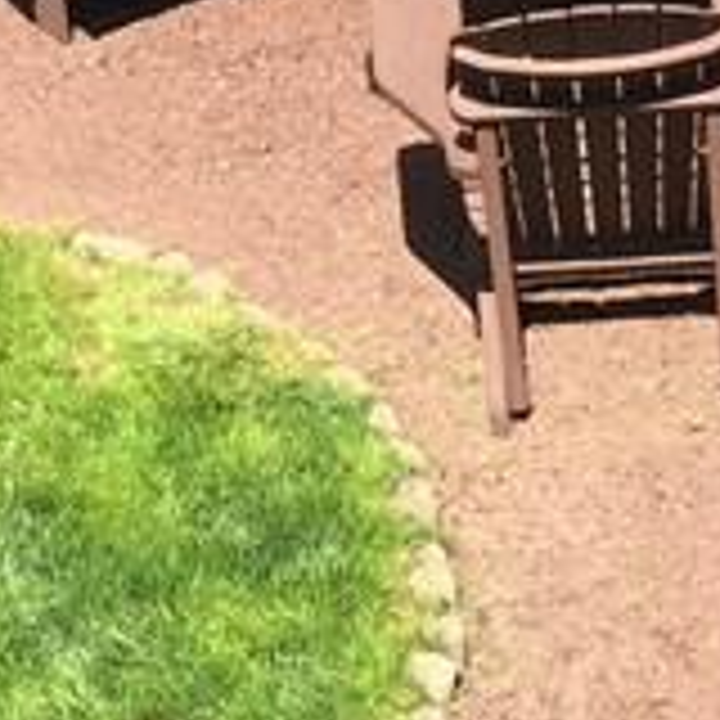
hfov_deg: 10.3
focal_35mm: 164
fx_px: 3859
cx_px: -382
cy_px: -248
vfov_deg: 10.4
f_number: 2.2
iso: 32
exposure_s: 1/791
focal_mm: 4.15
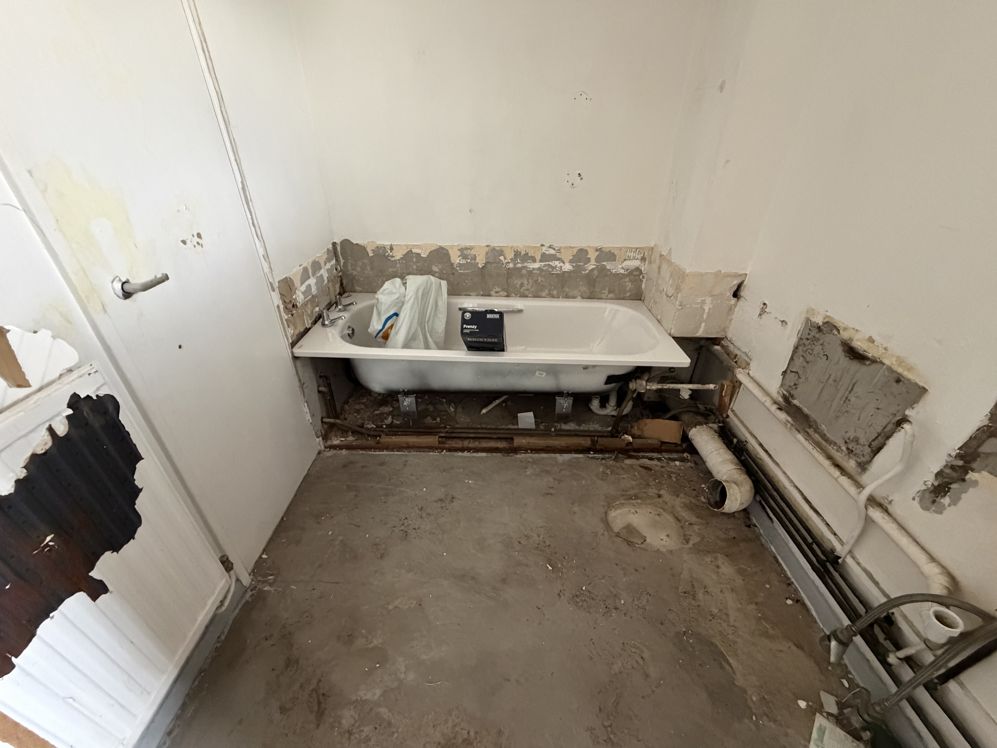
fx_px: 403
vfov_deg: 85.7
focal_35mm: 14
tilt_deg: -30.2
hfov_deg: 102.1
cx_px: 498
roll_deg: +0.1
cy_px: 374
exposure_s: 1/60
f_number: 2.2
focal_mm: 2.22
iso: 800
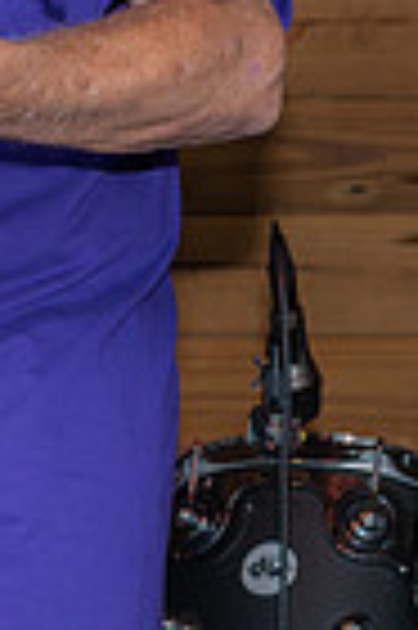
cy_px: 68
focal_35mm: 341
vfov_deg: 6.0
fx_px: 5953
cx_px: -90
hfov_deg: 4.0
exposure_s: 1/160
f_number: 5.6
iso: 800
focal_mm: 62
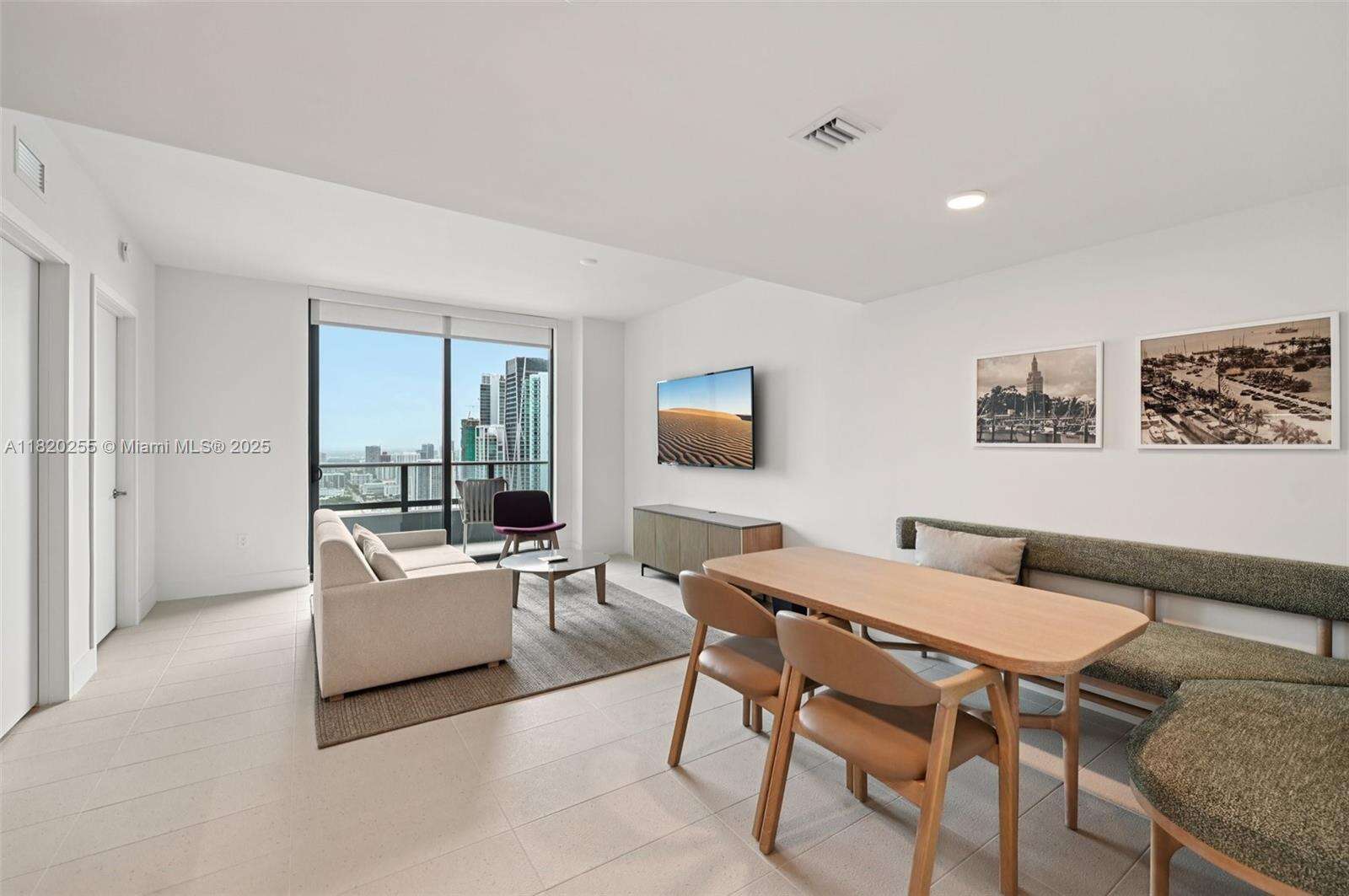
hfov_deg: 104.3
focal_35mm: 14
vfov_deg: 81.1
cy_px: 448
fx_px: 524
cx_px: 674
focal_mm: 14
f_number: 5
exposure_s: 1/40
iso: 100
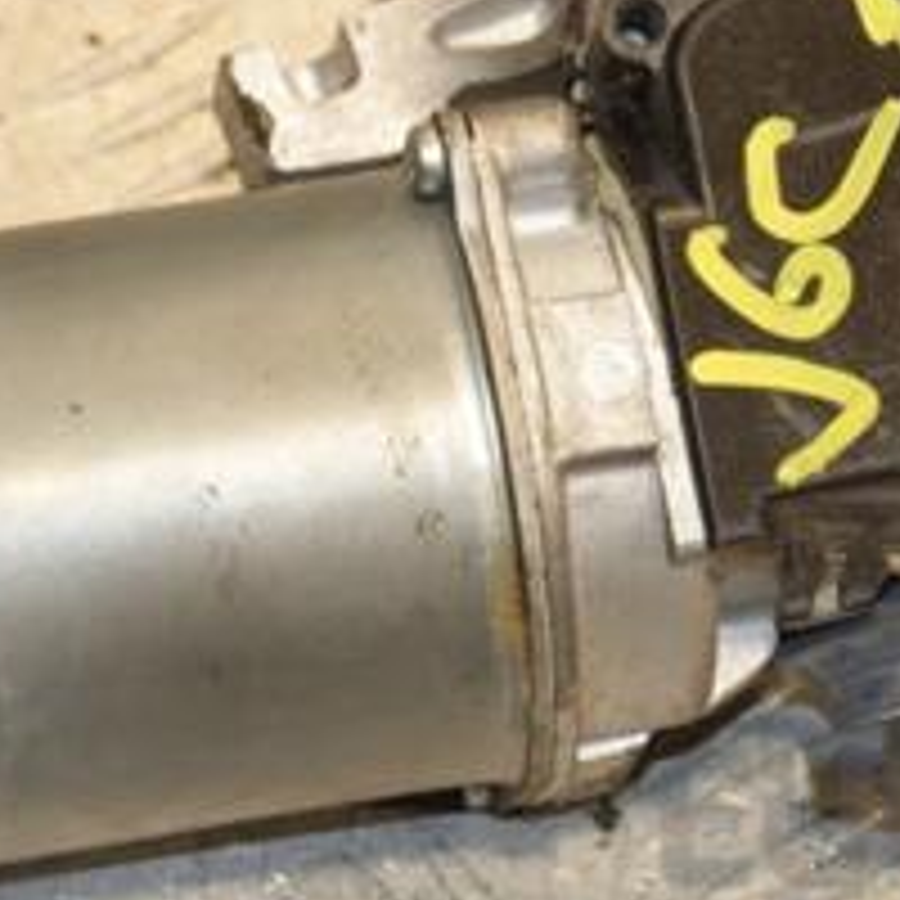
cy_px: 220
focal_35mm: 268
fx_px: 7883
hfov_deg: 6.5
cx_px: 576
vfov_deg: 6.5
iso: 800
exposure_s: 1/200
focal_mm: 70
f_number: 7.1
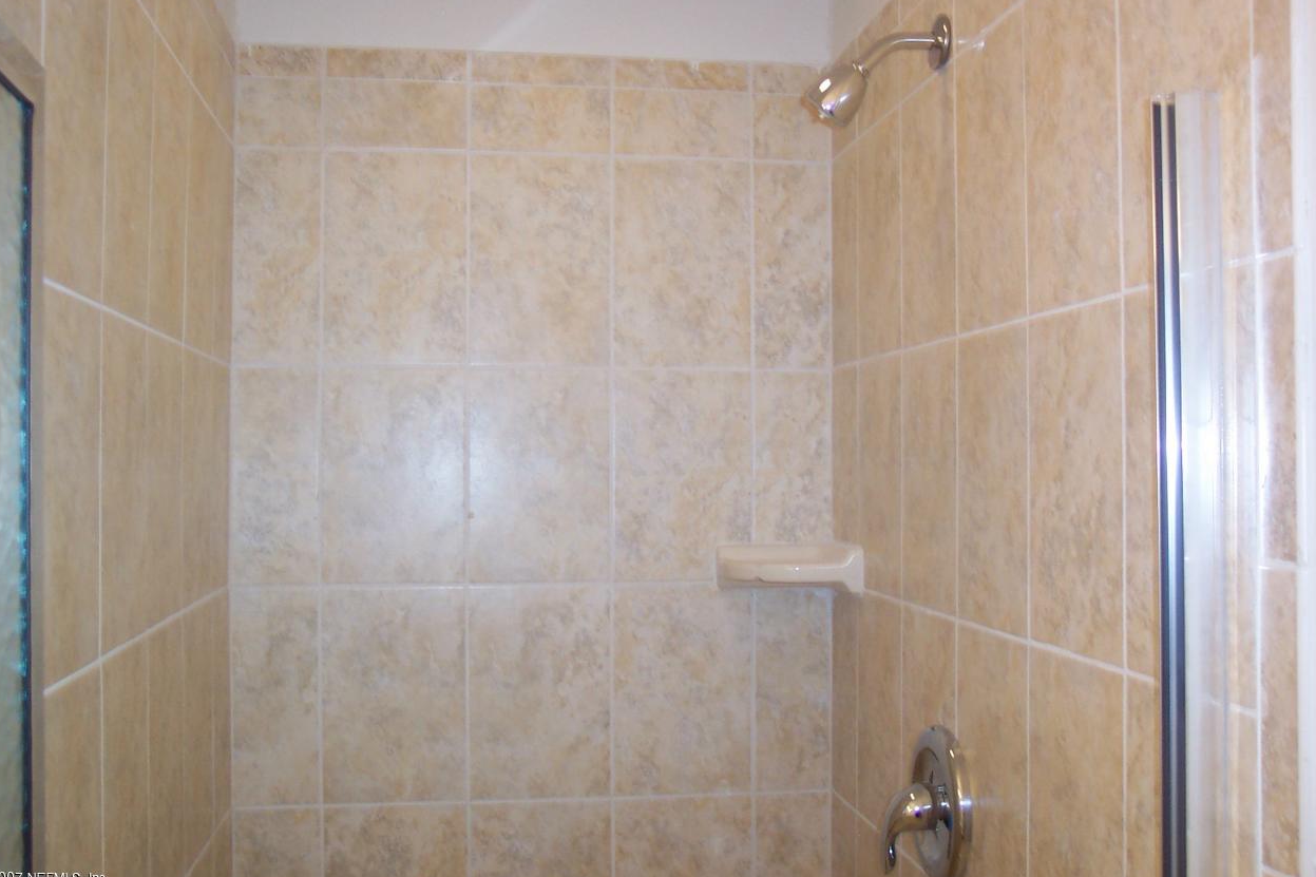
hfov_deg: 49.6
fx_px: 1425
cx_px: 649
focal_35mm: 39
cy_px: 442
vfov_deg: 34.2
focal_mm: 8
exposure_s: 1/30
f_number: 2.8
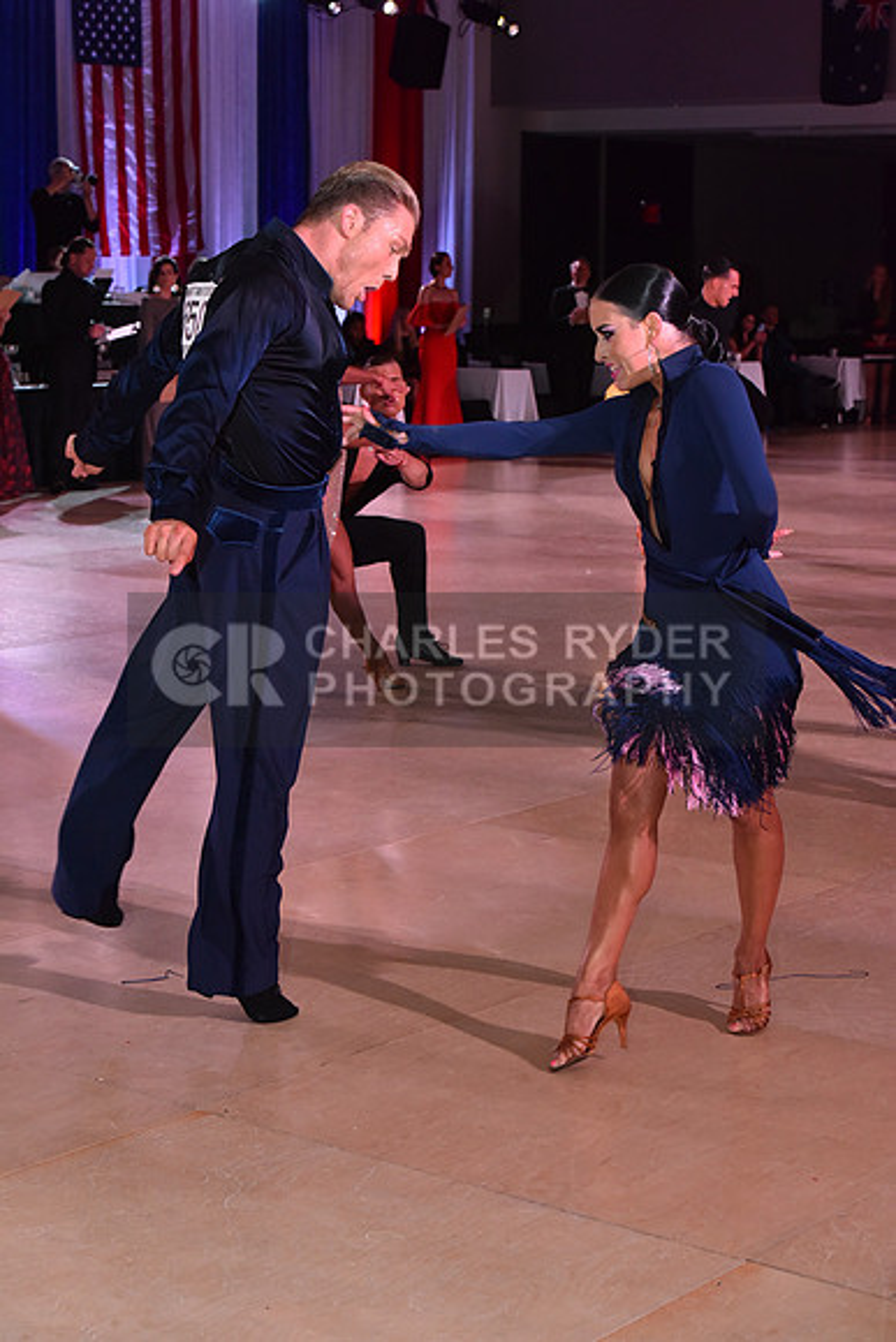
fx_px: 2612
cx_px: 448
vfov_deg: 28.8
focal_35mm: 70
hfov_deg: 19.5
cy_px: 671
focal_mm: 70
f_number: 7.1
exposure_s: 1/320
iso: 2500
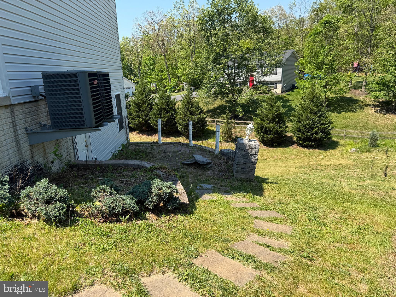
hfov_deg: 71.6
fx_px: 275
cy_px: 148
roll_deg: +2.9
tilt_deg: -13.6
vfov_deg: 56.8
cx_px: 198
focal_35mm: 24
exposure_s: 1/2053
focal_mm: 6.76
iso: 80
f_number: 1.78
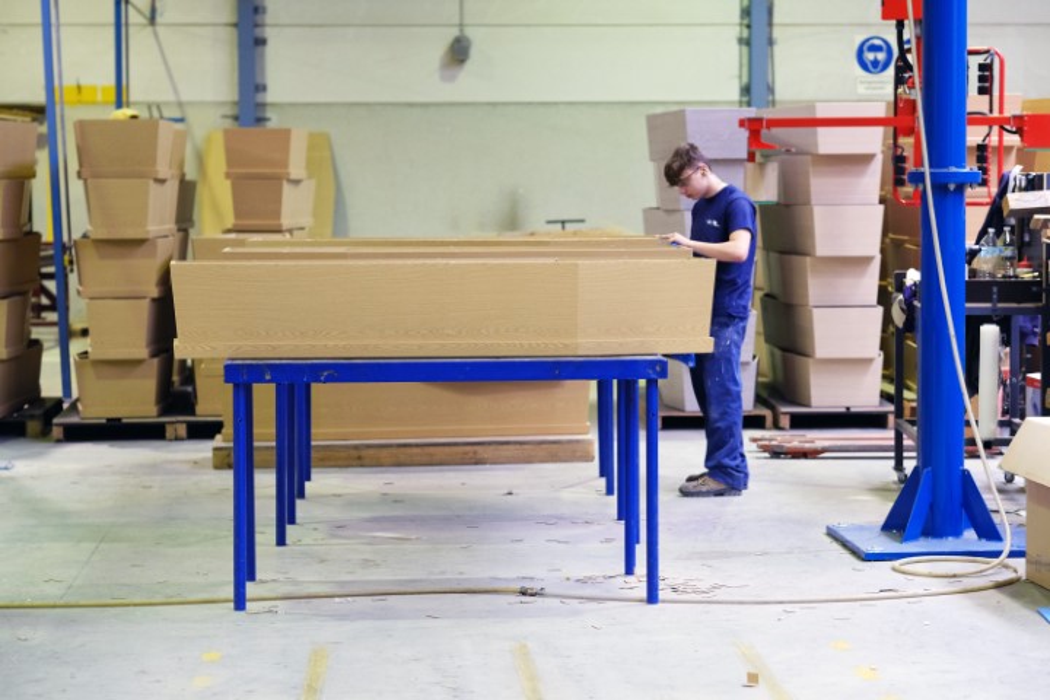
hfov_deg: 24.2
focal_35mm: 84
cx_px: 525
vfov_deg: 16.3
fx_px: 2450
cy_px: 350
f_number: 2.5
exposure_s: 1/110
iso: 1600
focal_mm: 56
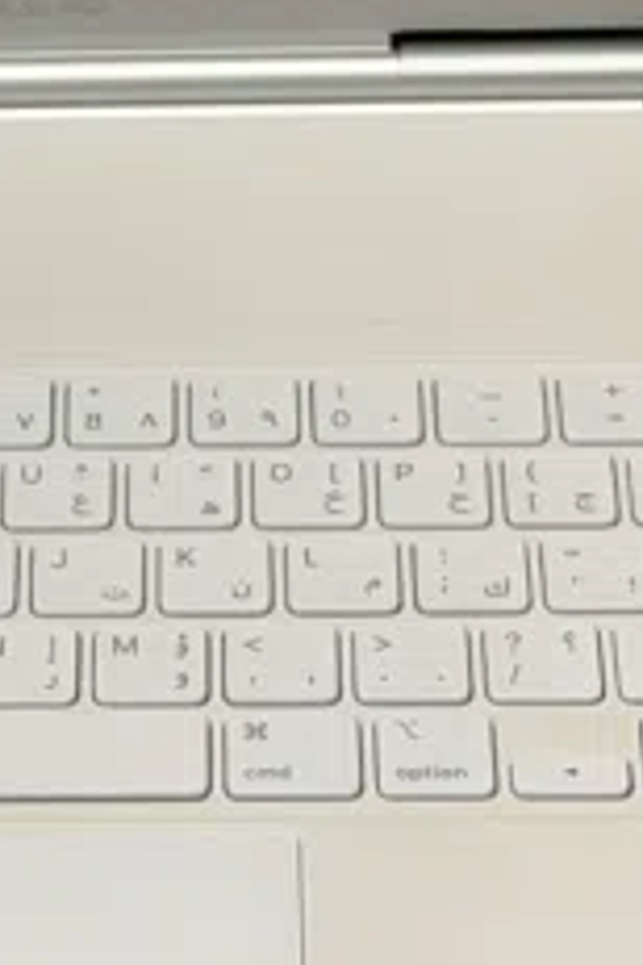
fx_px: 5411
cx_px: -92
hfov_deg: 6.8
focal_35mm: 202
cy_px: -278
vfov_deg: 10.0
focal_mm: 6.76
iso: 50
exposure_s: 1/50
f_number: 1.78
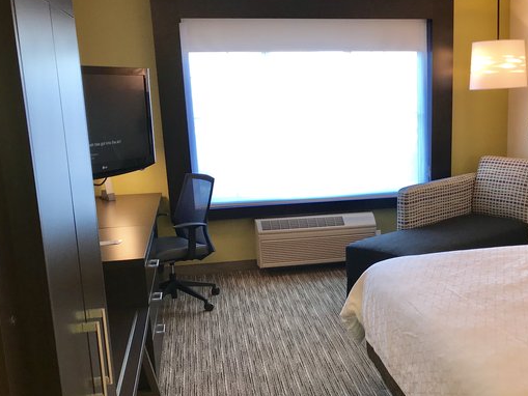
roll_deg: +1.3
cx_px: 391
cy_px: 247
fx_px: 671
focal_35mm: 44
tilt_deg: -12.5
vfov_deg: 32.7
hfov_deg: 41.8
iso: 25
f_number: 1.8
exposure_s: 1/40
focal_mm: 3.99
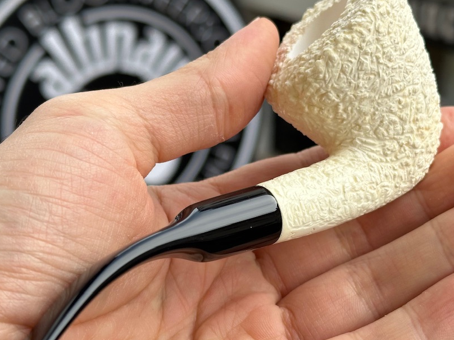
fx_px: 997
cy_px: 177
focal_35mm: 76
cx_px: 236
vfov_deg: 19.4
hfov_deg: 25.7
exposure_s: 1/513
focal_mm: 6.86
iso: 64
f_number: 1.78
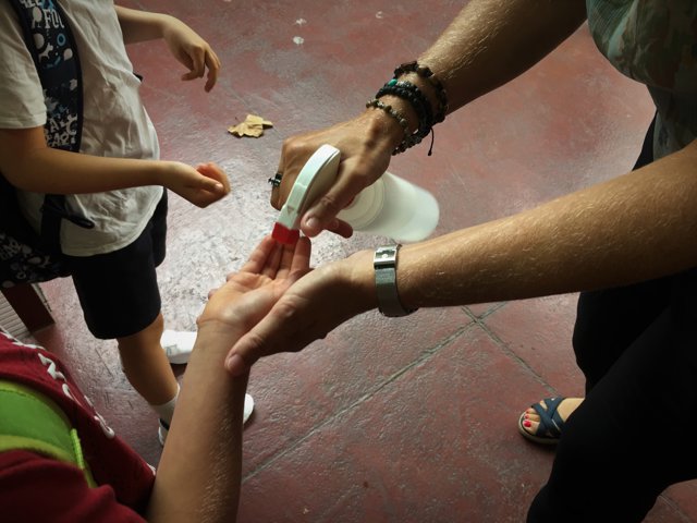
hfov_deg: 61.7
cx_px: 348
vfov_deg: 48.2
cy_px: 262
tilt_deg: -47.8
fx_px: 584
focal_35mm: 29
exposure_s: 1/17
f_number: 2.2
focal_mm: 4.15
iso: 32
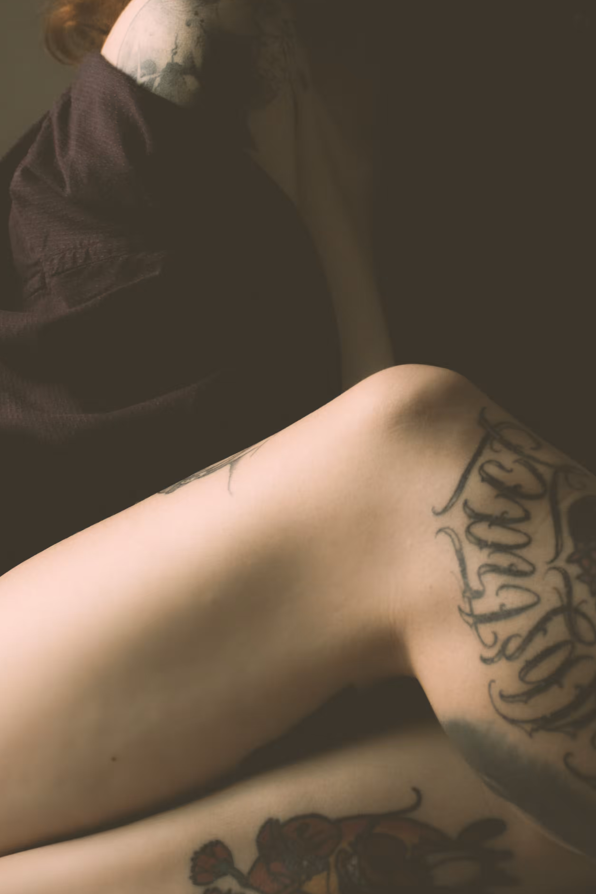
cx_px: 316
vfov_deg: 24.2
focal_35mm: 84
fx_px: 2081
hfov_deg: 16.3
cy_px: 321
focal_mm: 35
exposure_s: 1/160
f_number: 5.6
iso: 100
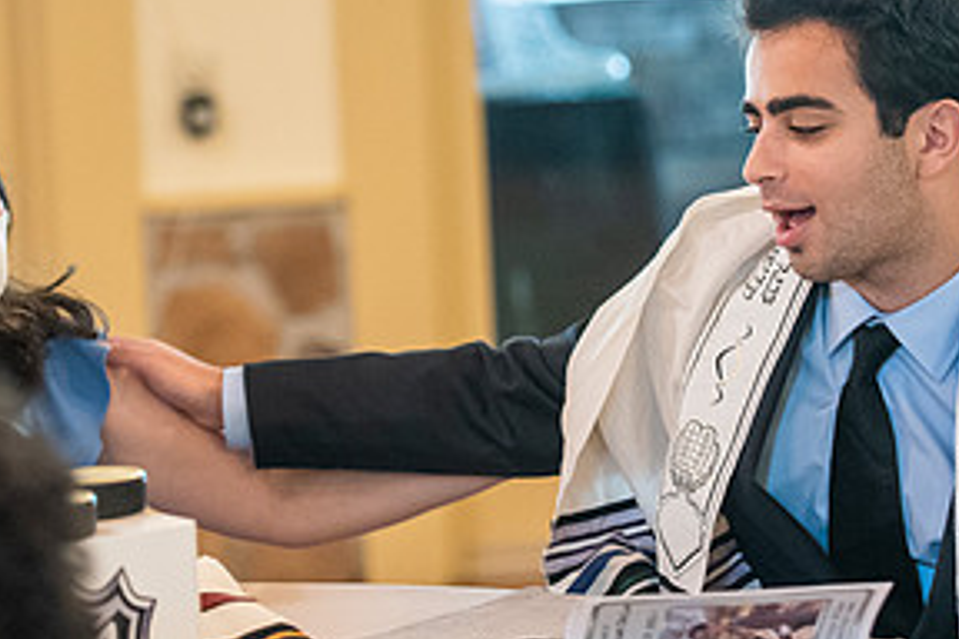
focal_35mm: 165
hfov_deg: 12.5
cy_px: 285
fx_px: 4395
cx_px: 476
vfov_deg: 8.3
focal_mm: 82
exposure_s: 1/60
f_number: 2.8
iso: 3200
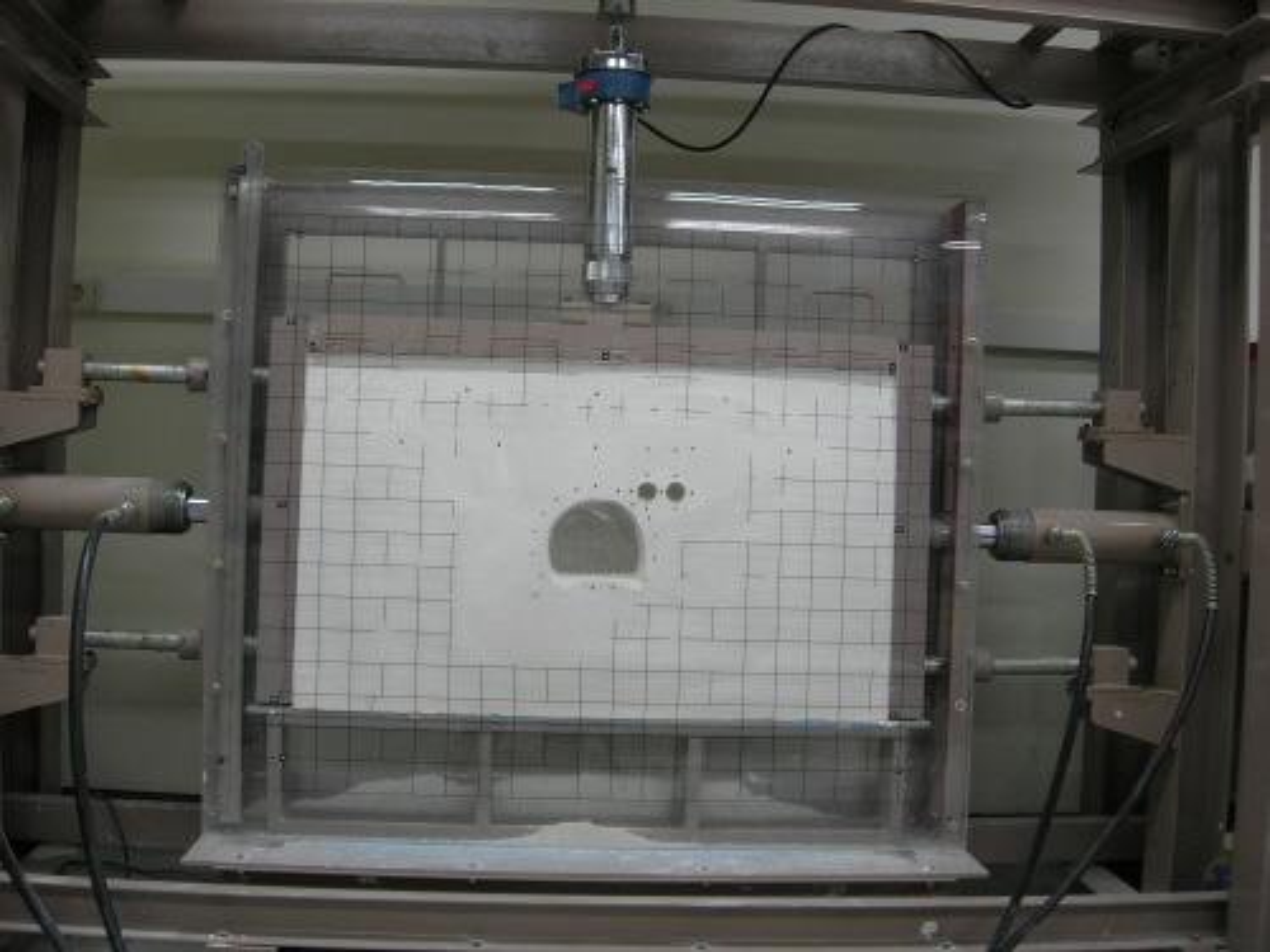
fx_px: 1394
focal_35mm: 38
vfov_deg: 37.7
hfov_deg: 49.0
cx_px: 635
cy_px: 476
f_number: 2.8
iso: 64
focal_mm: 7.8
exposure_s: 1/25.3
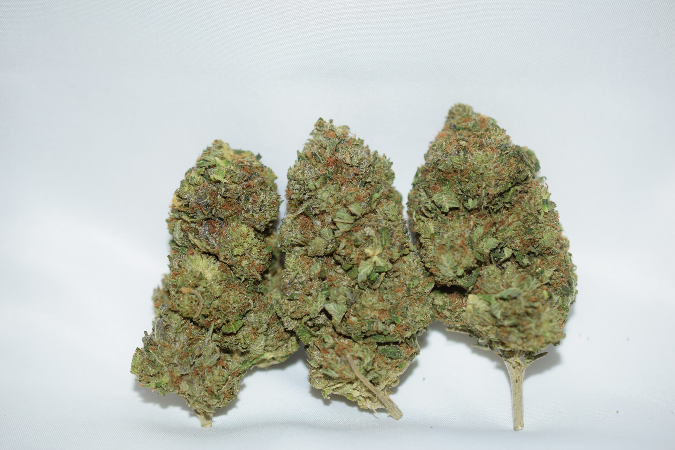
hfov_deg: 33.4
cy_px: 225
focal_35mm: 60
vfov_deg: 22.6
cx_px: 338
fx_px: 1125
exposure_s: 1/60
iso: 110
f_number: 3
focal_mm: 40
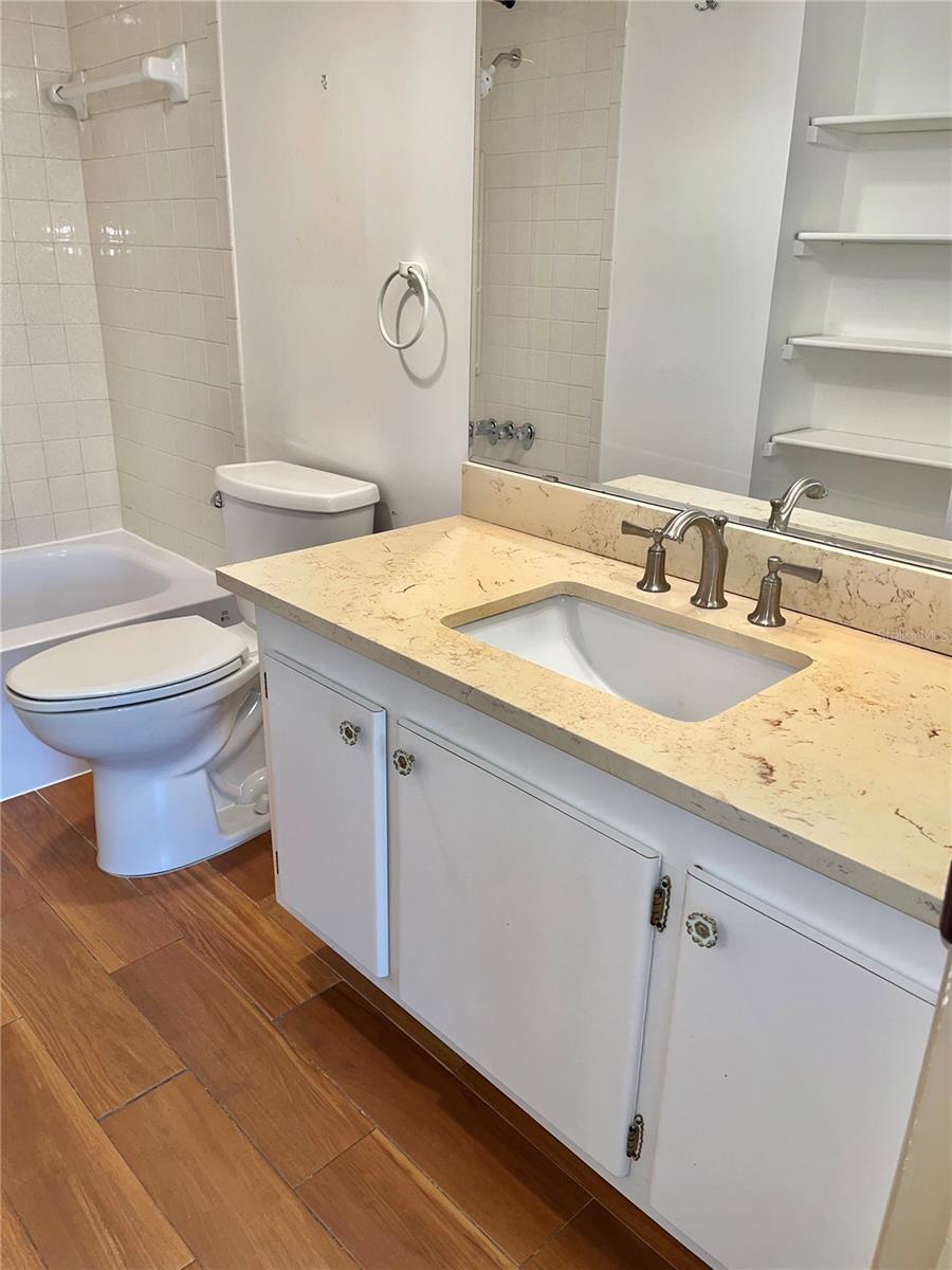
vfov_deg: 67.3
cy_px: 635
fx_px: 953
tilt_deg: -21.3
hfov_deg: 53.1
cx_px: 476
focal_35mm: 26
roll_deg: -0.8
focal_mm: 5.1
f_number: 1.6
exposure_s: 1/38
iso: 40
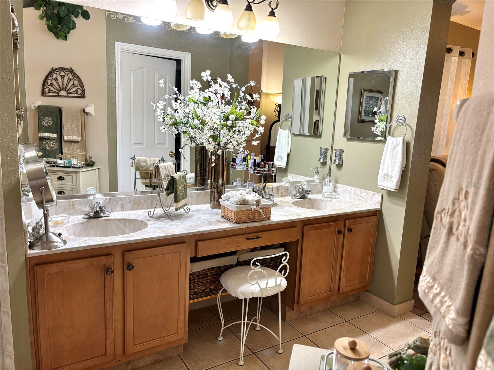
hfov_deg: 67.3
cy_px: 185
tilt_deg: -10.2
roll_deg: -3.0
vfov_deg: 53.1
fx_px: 371
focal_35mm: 26
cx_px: 247
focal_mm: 5.96
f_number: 1.6
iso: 125
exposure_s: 1/60
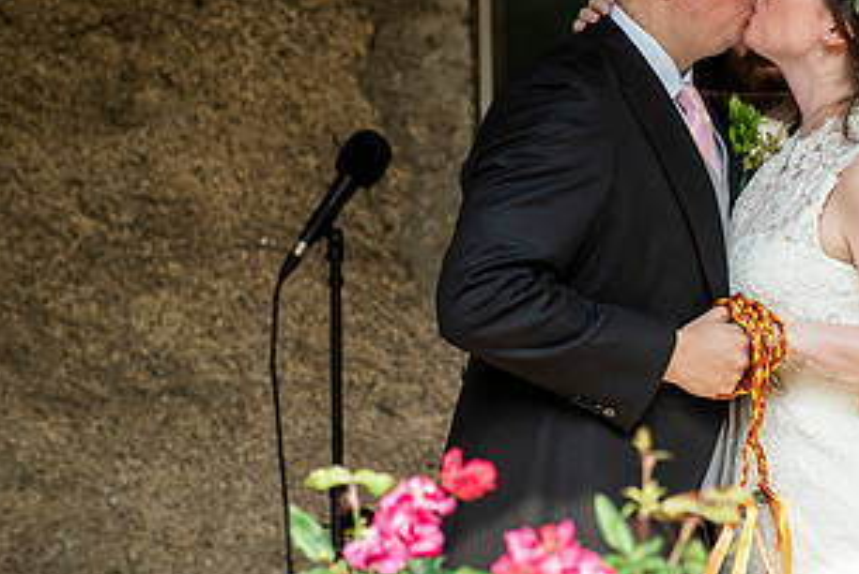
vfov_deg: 4.0
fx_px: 8168
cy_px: 196
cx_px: 741
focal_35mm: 342
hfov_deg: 6.0
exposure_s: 1/1250
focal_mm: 180
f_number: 3.5
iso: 400
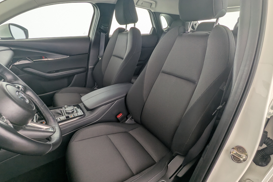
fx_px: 129
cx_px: 137
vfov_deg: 70.2
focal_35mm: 17
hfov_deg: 93.3
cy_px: 102
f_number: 2.2
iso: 48
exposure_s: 1/55.9
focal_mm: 2.35
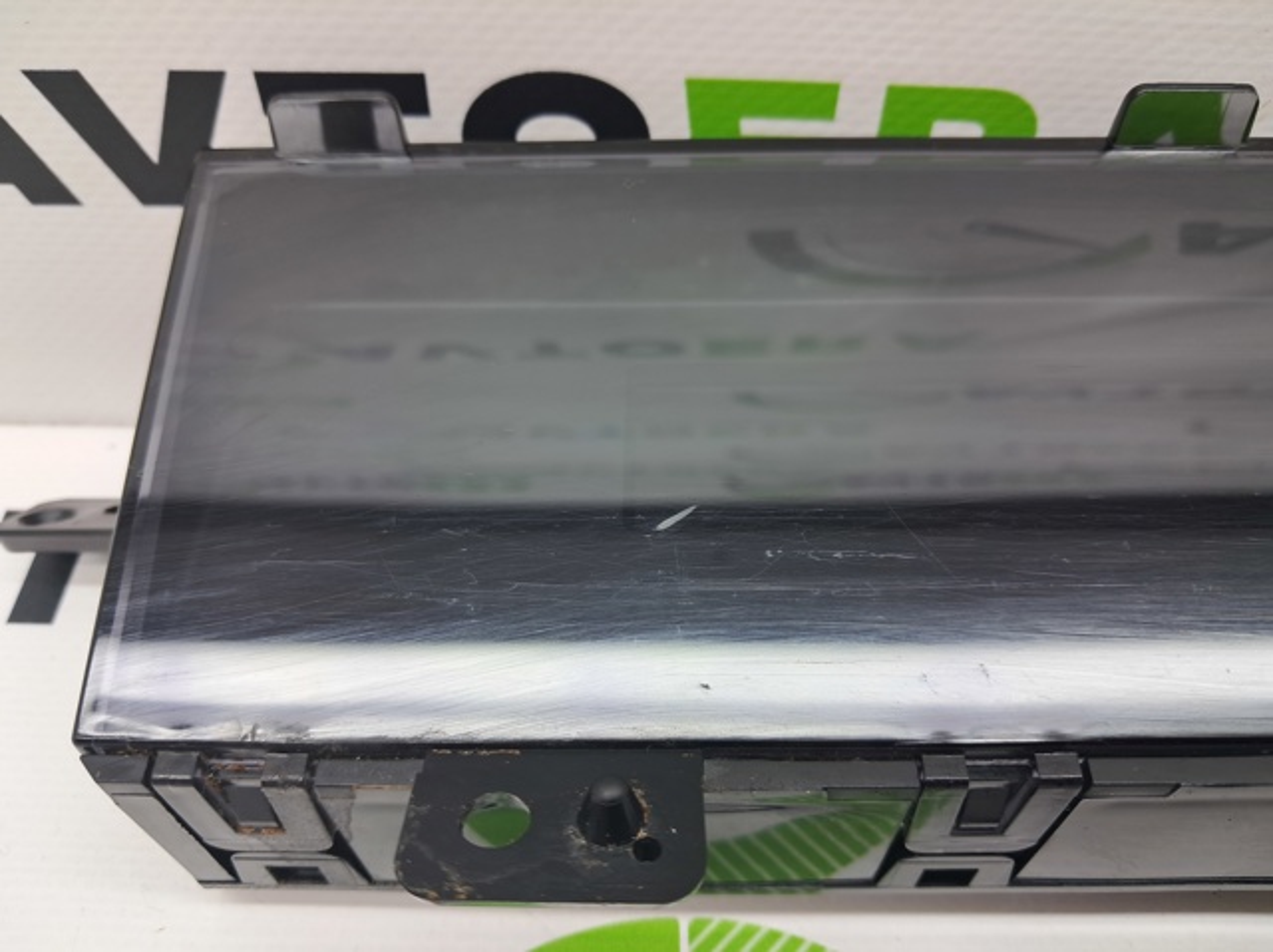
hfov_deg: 65.4
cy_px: 476
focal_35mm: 27
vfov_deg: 51.3
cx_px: 636
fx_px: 992
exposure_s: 1/50
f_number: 1.8
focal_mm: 4
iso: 64
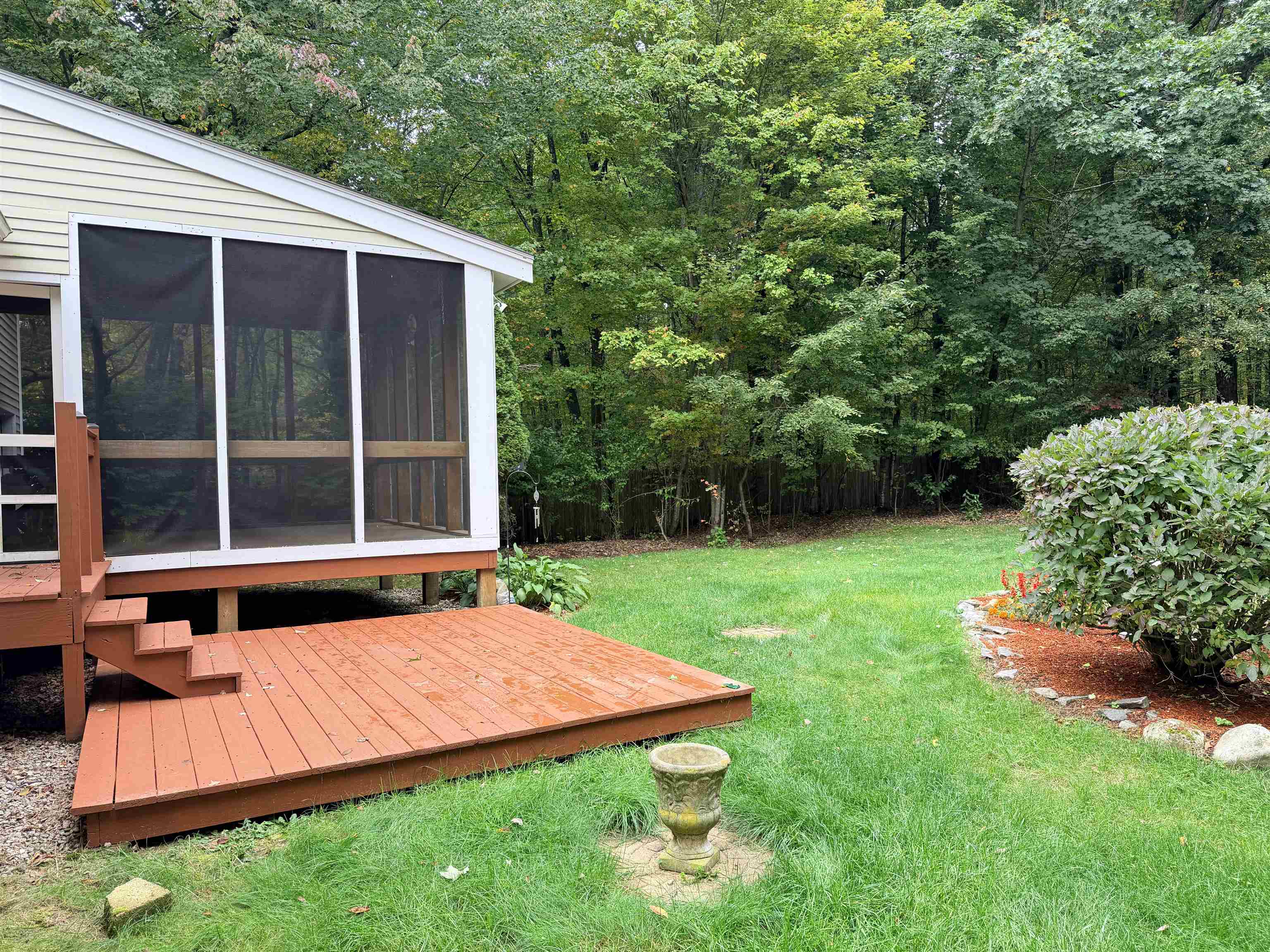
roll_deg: +1.1
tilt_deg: -0.3
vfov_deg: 56.8
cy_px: 476
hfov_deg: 71.6
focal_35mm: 24
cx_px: 635
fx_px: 881
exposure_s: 1/196
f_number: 1.78
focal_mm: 6.76
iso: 64
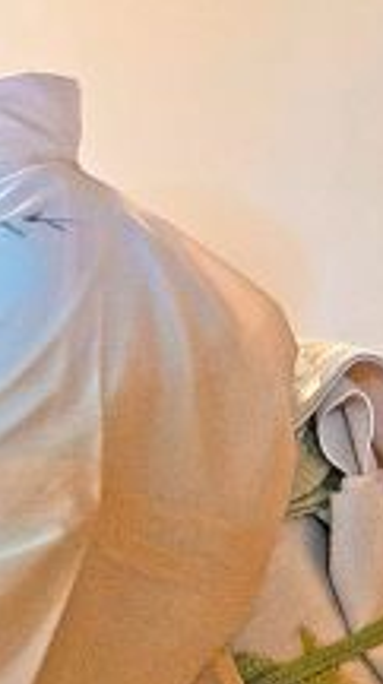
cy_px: 484
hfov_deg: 4.6
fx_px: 4256
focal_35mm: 235
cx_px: -1282
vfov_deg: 9.2
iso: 1600
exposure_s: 1/160
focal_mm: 25.9
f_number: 1.8
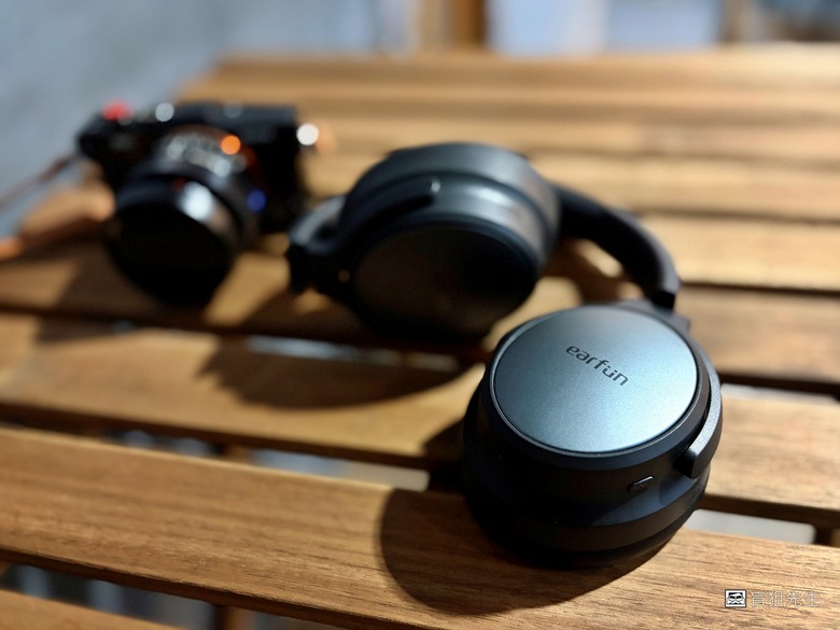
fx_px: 631
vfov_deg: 53.1
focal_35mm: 26
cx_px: 420
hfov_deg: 67.3
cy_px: 315
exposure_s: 1/40
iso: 500
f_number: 1.6
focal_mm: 5.96
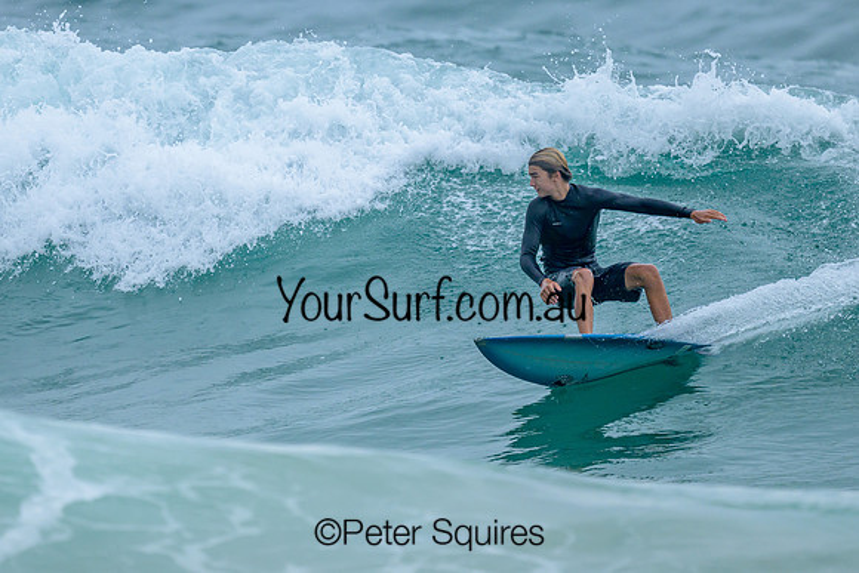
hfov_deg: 1.9
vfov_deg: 1.3
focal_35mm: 1100
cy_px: 218
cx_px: 438
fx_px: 26243
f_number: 6.3
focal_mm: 800
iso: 450
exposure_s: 1/2500
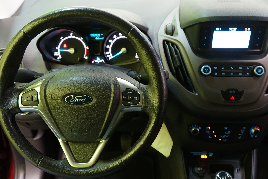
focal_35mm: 40
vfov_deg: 33.4
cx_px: 138
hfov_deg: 48.5
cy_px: 97
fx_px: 298
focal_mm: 33
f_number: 4
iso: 1600
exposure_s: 1/30
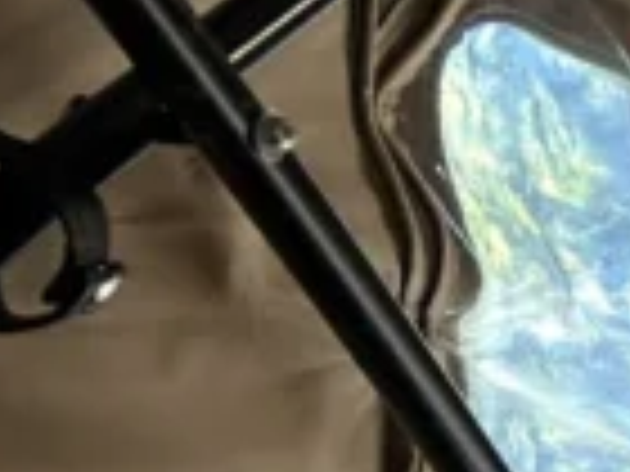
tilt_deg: +0.3
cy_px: 481
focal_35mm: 149
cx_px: 1778
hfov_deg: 10.3
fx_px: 2712
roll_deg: -0.4
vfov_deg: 9.9
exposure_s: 1/60
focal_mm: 5.7
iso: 160
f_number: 1.5
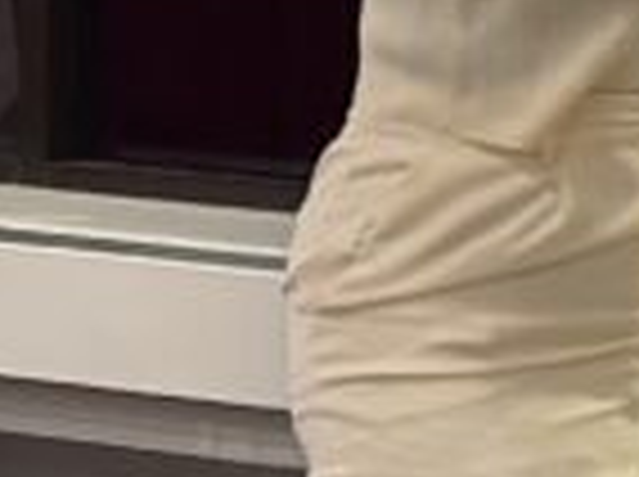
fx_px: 6395
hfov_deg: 5.4
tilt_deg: -2.8
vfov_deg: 4.2
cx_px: 1854
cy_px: -274
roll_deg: -0.2
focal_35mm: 347
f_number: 1.78
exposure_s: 1/60
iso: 125
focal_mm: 6.86
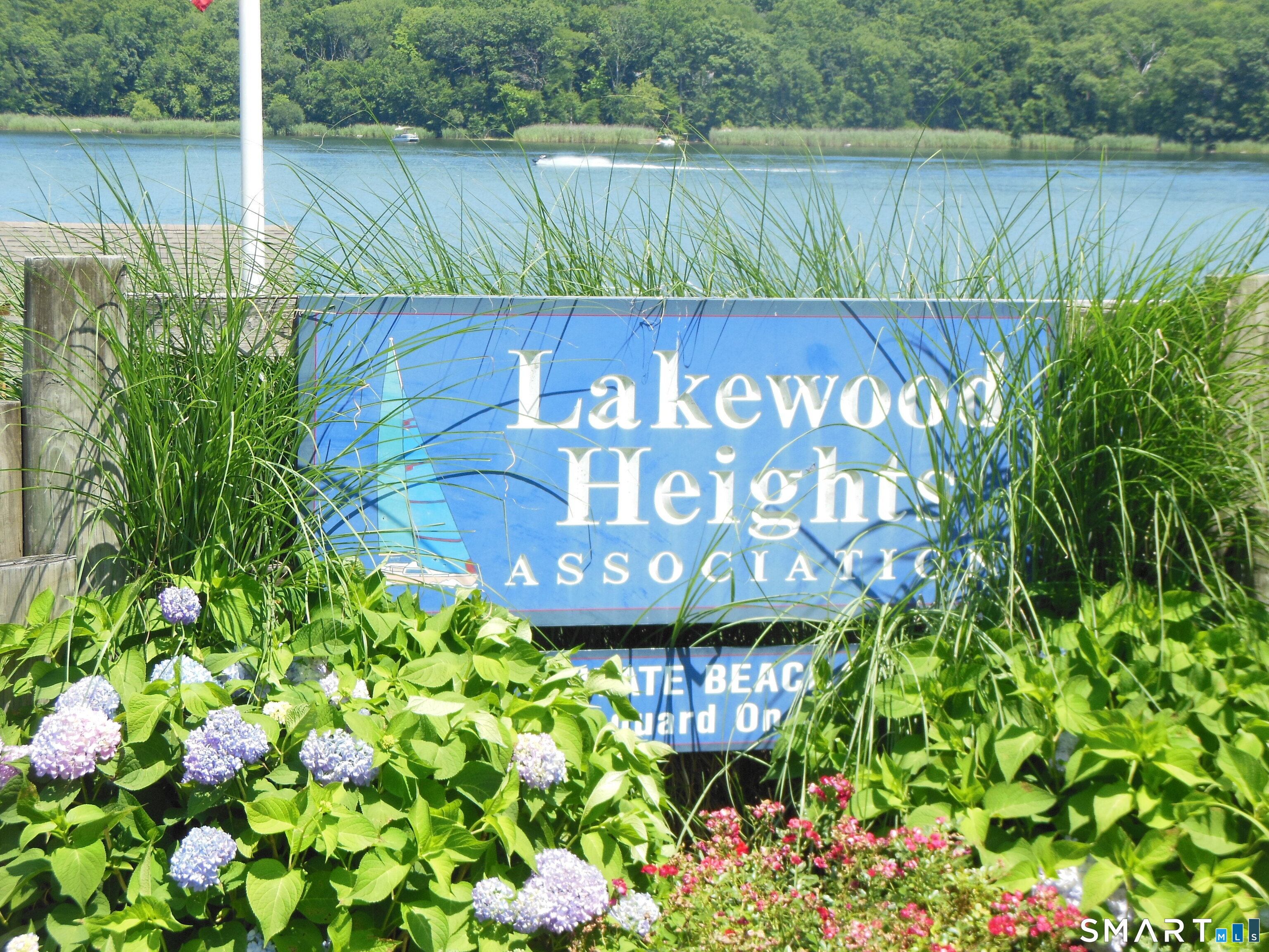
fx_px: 2786
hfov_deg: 25.7
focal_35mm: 76
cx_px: 634
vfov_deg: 19.4
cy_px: 476
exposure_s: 1/320
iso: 125
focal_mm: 13.6
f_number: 4.4
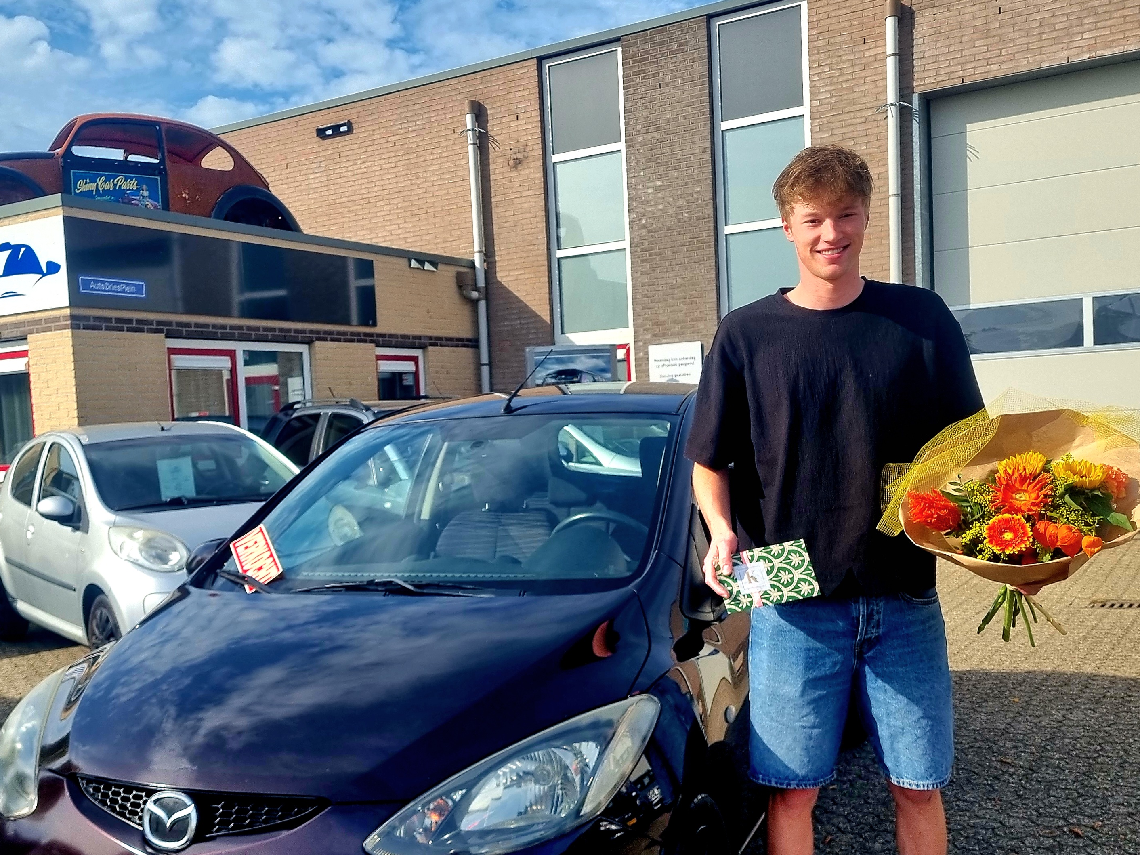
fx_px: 1153
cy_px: 502
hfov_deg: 52.1
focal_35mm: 35
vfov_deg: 40.6
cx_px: 435
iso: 50
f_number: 1.8
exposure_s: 1/5000
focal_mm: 5.4
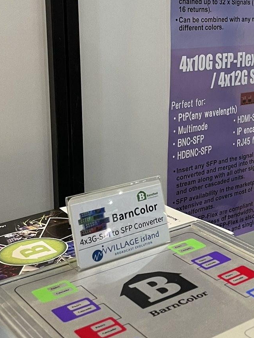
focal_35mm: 61
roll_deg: -1.0
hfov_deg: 23.0
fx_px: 597
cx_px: 259
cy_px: 99
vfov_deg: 31.3
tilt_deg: -9.9
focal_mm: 4.2
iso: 200
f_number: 1.6
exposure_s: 1/50
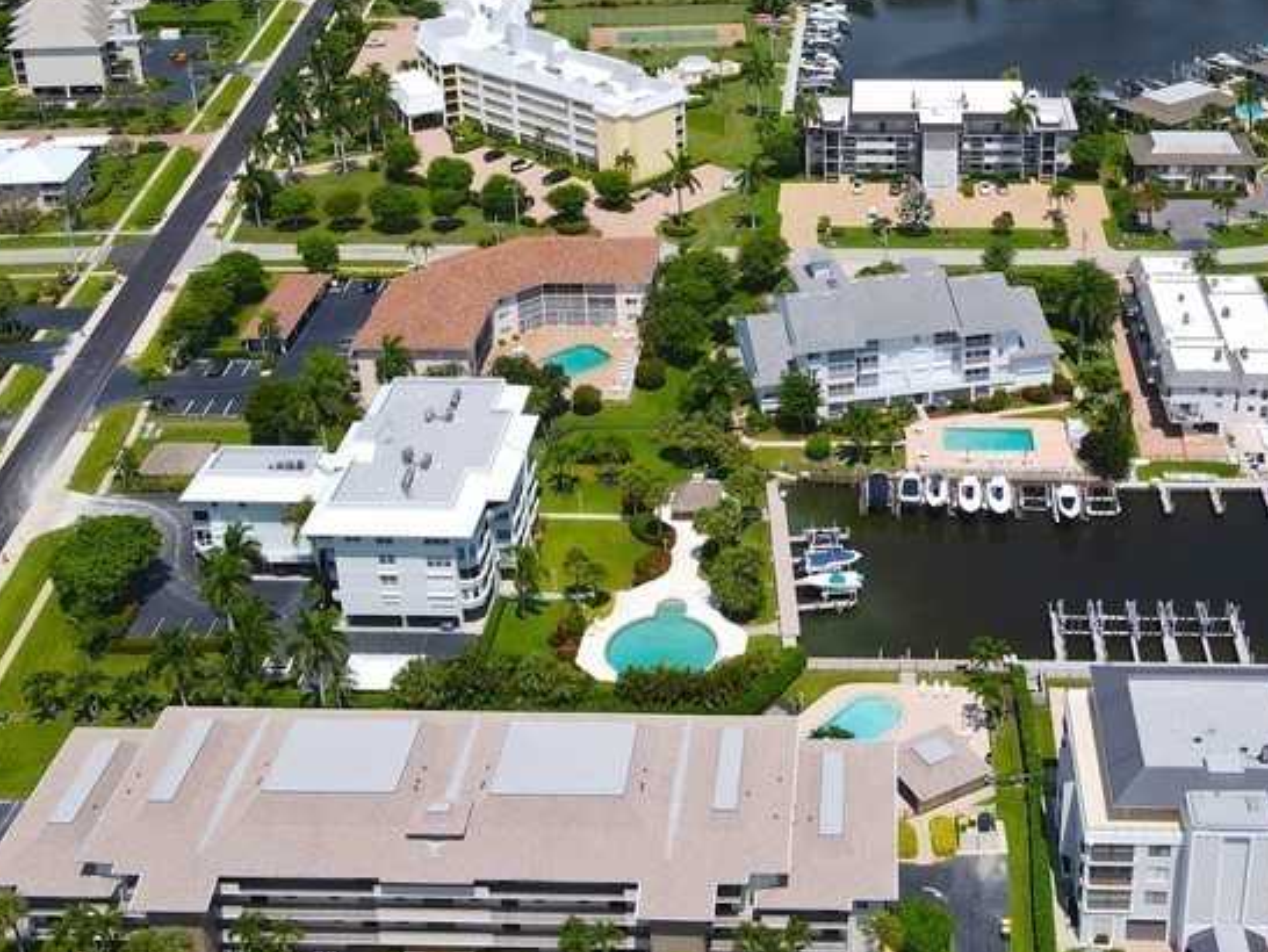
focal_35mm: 45
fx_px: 1649
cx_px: 817
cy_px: 209
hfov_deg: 41.6
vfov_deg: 31.5
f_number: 2.8
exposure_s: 1/1000
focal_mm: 4.5
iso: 100
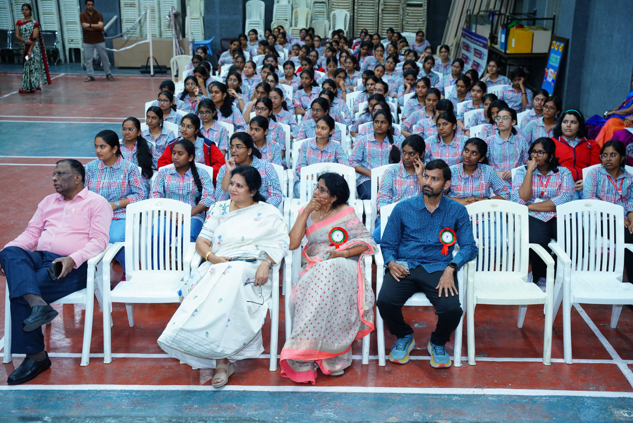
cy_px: 212
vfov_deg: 29.4
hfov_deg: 43.0
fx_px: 804
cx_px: 316
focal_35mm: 46
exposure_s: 1/40
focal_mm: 45.7
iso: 1600
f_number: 4
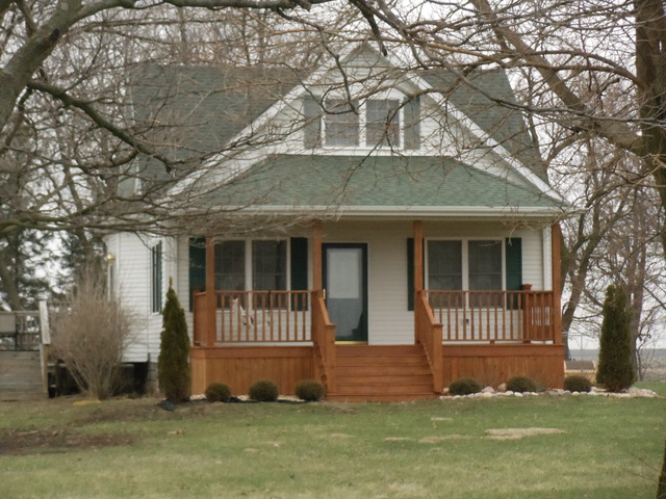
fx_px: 2694
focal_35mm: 140
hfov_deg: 14.1
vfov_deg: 10.6
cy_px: 250
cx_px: 333
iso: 800
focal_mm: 19.11
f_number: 5
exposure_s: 1/60
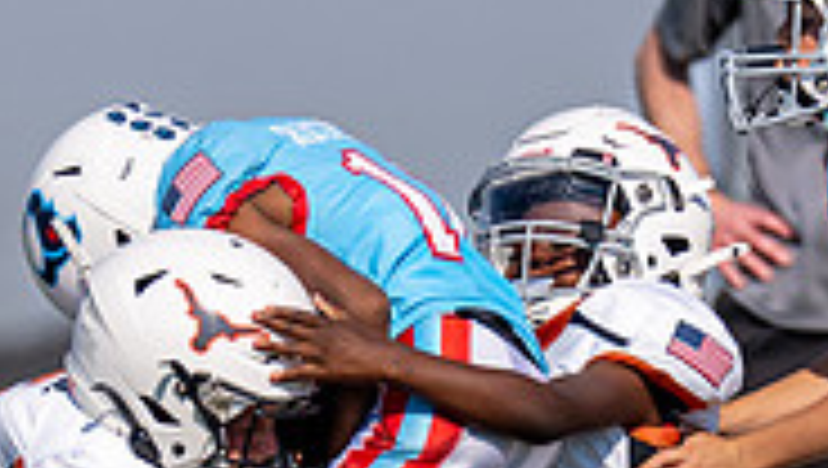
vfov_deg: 0.9
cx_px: 533
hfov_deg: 1.7
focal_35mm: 1301
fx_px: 28597
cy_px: 538
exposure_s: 1/3200
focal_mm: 200
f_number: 2.8
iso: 100
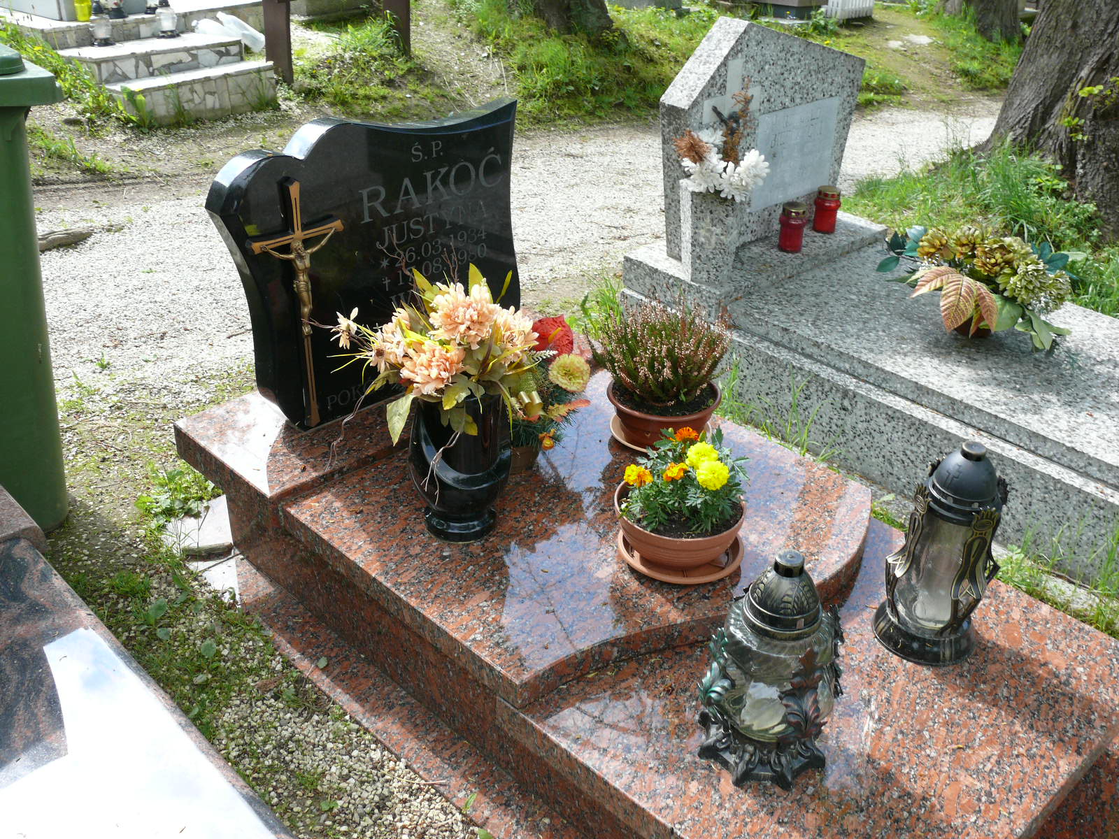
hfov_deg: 52.6
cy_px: 420
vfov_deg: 40.7
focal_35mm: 35
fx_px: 1131
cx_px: 560
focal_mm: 7.5
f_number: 4
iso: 100
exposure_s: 1/200
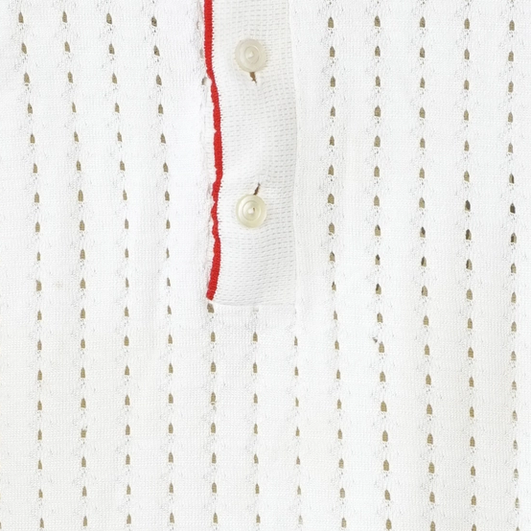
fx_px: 3679
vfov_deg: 8.2
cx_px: 255
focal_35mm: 212
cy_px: 559
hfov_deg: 8.3
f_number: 8
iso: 320
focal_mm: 32
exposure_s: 1/30
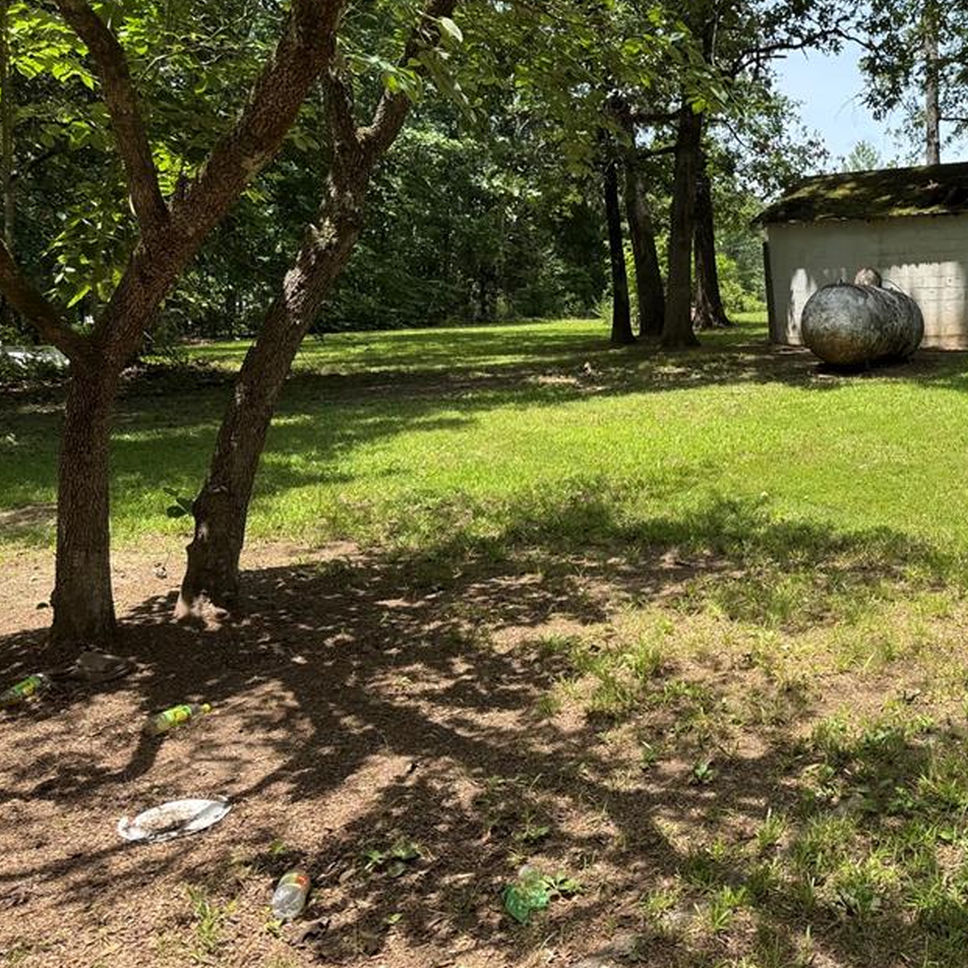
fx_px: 1107
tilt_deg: -3.9
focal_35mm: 35
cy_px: 377
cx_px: 764
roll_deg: -0.2
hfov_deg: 45.0
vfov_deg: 46.9
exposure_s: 1/1395
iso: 80
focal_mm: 6.76
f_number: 1.78
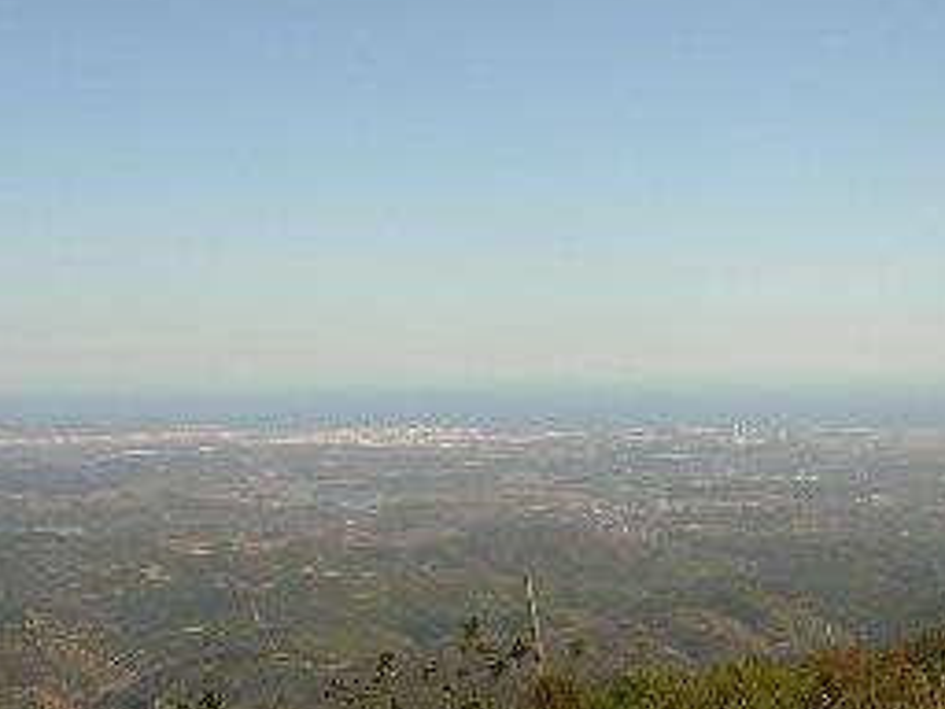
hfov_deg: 25.3
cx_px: 731
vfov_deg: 19.3
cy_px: 236
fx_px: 2075
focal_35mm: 76
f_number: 5.6
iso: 50
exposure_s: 1/299
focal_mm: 5.8
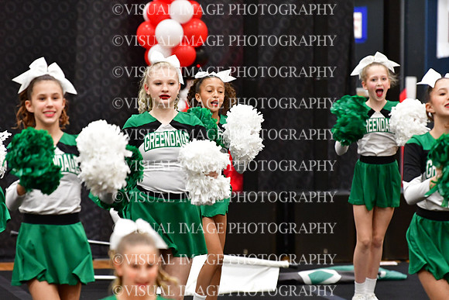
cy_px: 150
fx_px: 3742
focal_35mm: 300
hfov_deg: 6.9
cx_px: 224
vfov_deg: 4.6
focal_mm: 200
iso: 5000
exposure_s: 1/500
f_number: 3.5
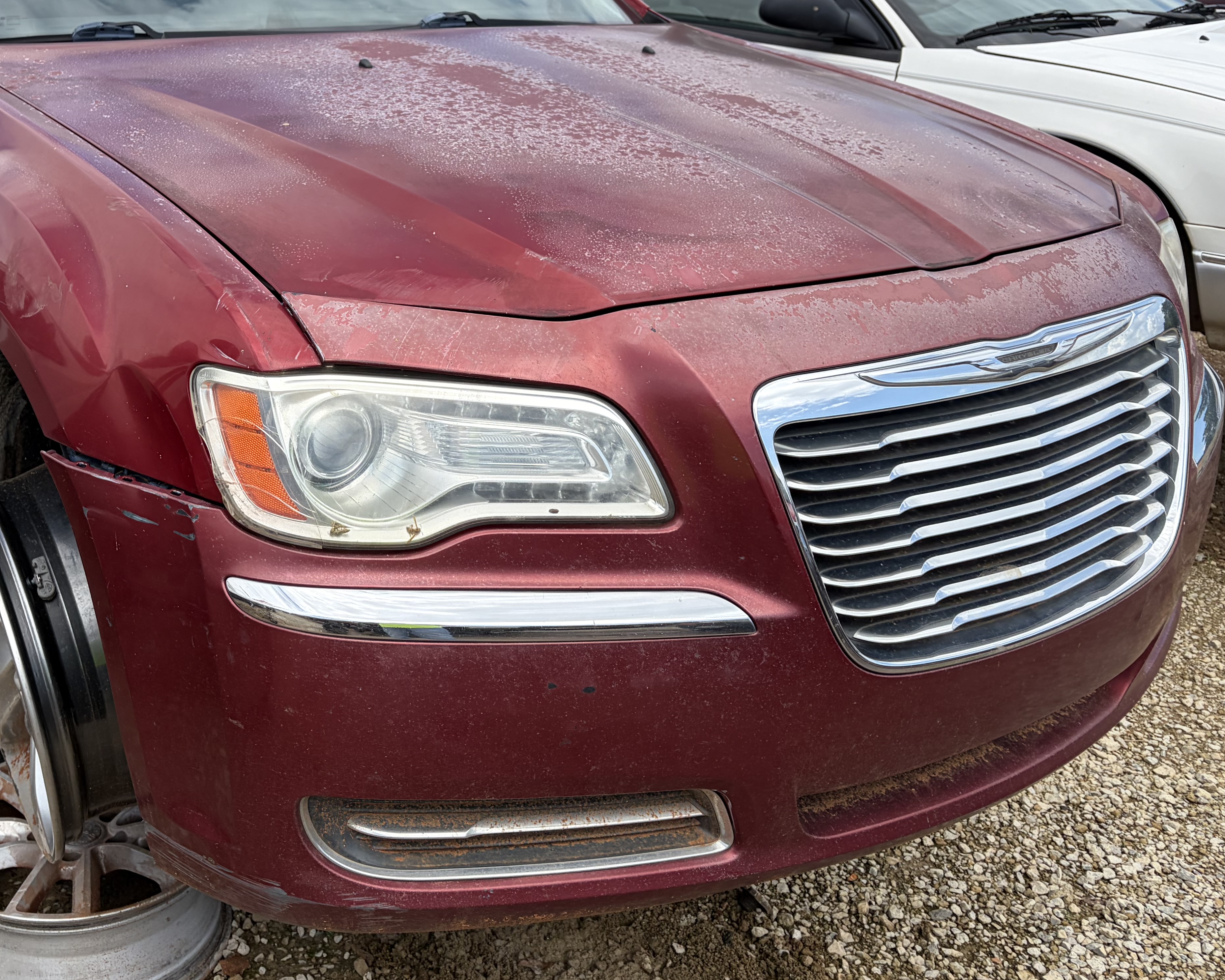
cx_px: 387
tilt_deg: -12.9
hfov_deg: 46.0
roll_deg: +2.3
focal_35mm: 39
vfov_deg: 37.8
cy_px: 321
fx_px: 1414
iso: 50
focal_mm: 5.96
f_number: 1.6
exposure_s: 1/2364
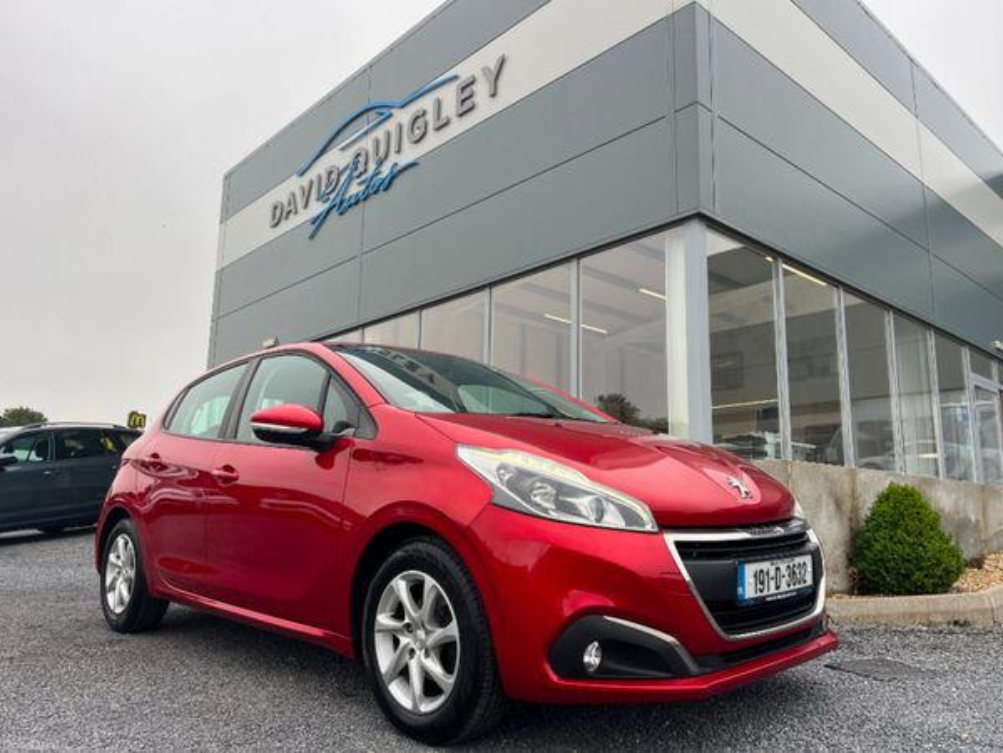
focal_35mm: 26
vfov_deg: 53.1
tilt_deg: +10.3
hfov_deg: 67.3
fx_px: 753
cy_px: 376
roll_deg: -0.7
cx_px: 502
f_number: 1.6
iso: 50
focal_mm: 5.1
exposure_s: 1/380
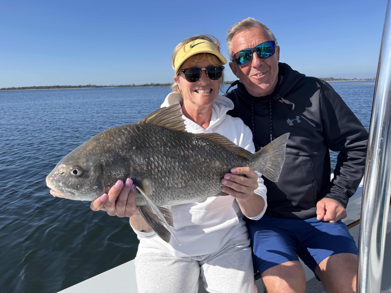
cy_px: 146
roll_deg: +1.2
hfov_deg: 71.6
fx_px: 271
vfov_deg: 56.8
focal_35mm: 24
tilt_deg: -13.0
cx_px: 196
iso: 80
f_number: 1.78
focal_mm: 6.76
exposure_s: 1/3597
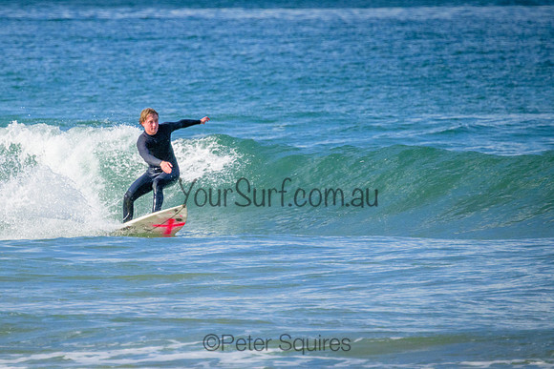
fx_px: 15644
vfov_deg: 1.4
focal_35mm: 1016
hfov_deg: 2.0
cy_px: 165
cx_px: 217
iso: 2500
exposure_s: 1/1250
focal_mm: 800
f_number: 11
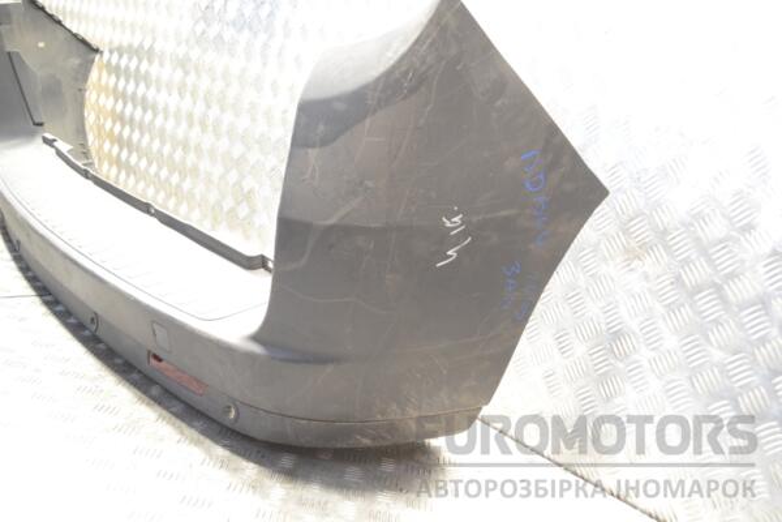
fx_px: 782
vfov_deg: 36.9
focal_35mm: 36
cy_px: 261
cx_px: 391
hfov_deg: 53.1
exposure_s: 1/30
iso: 1000
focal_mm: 24
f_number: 4
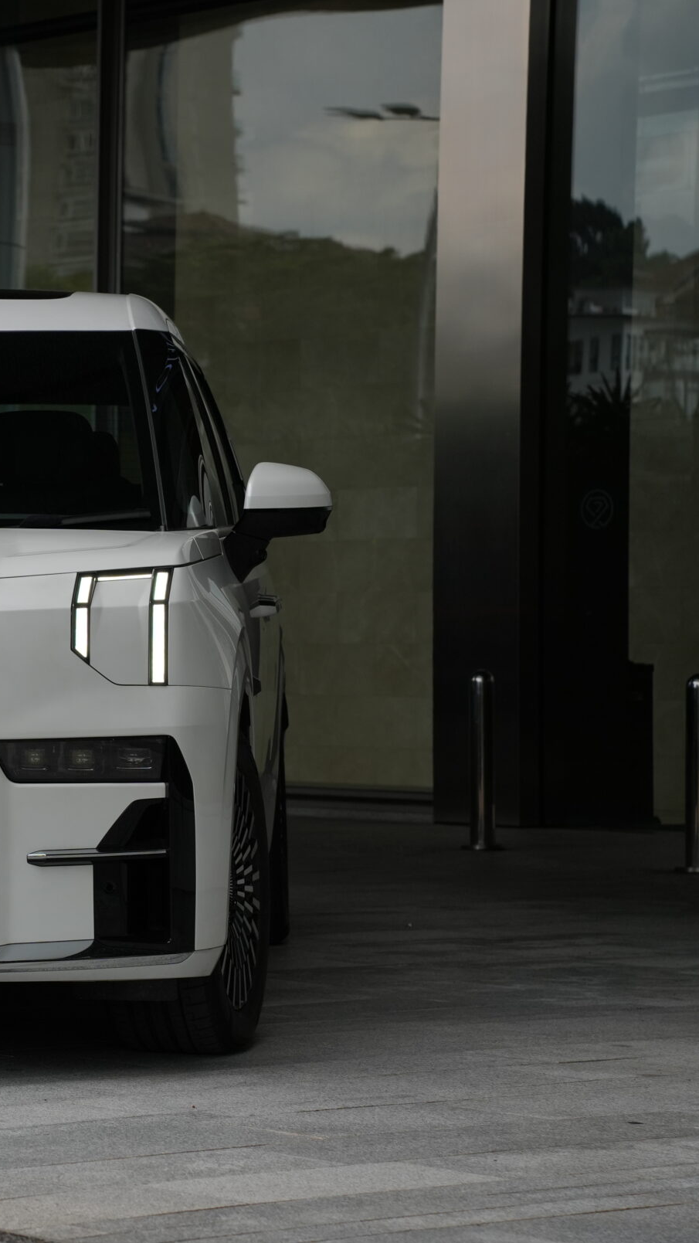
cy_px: 621
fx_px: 4119
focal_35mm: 125
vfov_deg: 17.2
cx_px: -221
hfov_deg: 9.5
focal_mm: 75
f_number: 6.3
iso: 320
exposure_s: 1/640
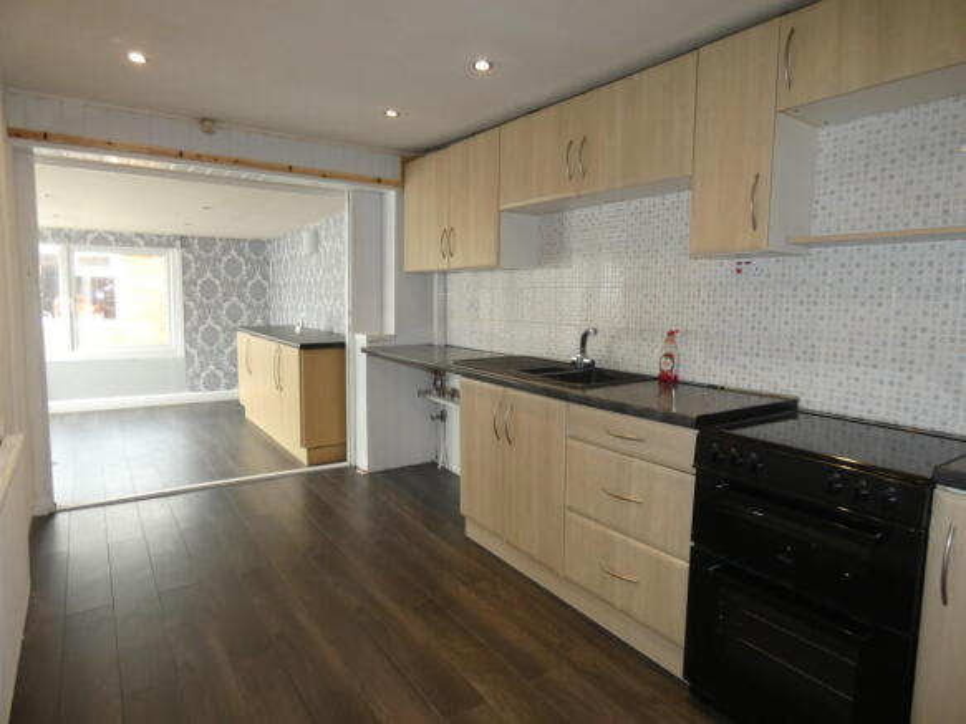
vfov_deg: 66.0
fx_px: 558
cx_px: 483
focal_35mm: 20
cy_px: 362
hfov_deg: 81.8
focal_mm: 3.6
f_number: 2.8
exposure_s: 1/50
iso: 160
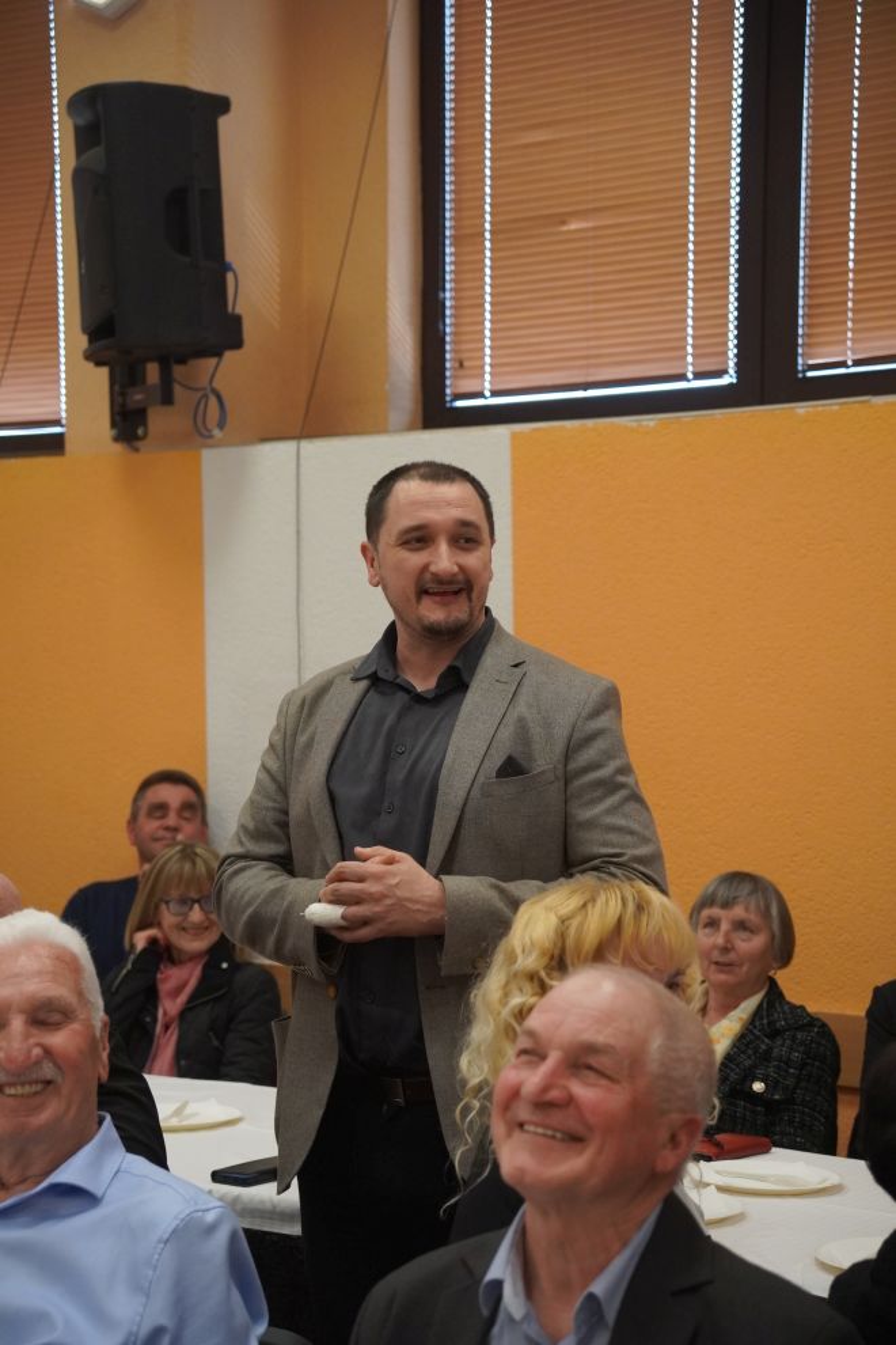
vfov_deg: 27.0
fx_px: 2800
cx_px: 448
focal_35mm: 75
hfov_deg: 18.2
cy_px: 672
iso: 2000
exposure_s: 1/250
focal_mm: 50
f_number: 3.5
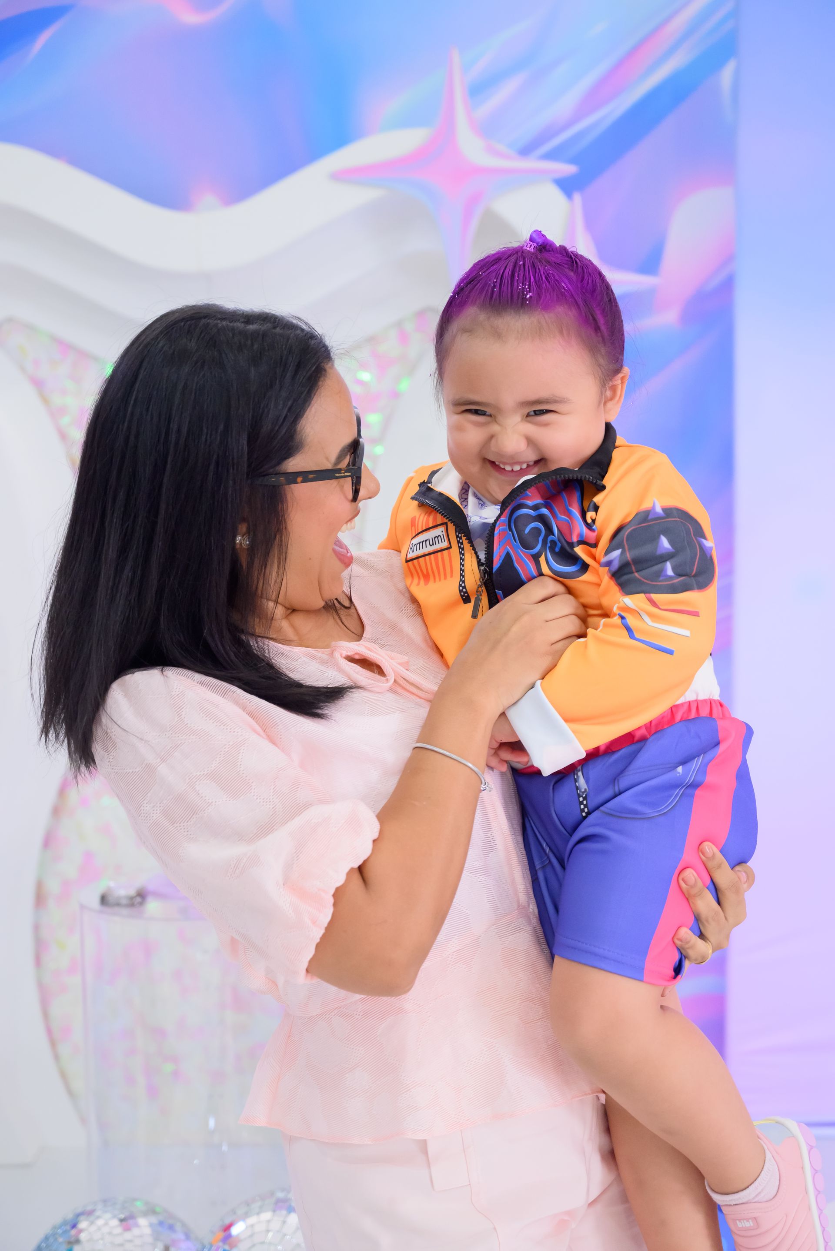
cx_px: 418
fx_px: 1877
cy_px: 626
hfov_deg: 25.1
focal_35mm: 54
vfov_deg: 36.9
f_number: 4
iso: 2000
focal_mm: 54
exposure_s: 1/160
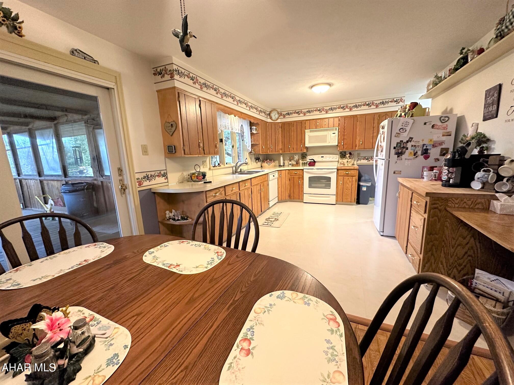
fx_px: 208
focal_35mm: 14
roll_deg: +2.1
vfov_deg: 85.7
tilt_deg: -11.2
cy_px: 192
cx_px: 257
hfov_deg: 102.1
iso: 320
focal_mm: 2.22
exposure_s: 1/60
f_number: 2.2
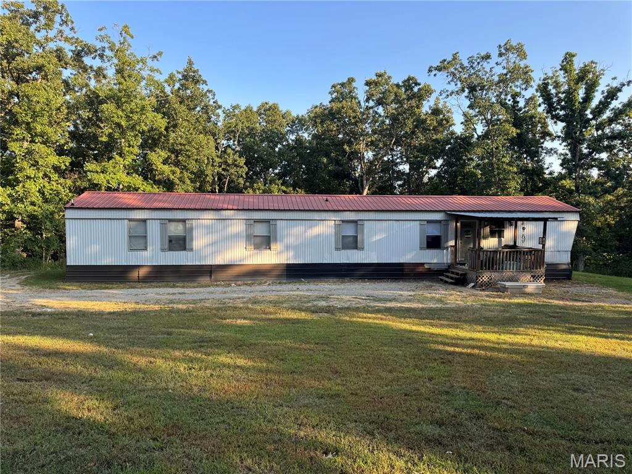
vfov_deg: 56.8
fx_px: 438
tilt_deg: -3.1
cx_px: 316
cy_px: 237
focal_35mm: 24
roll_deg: -0.1
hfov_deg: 71.6
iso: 80
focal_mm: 6.76
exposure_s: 1/715
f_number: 1.78
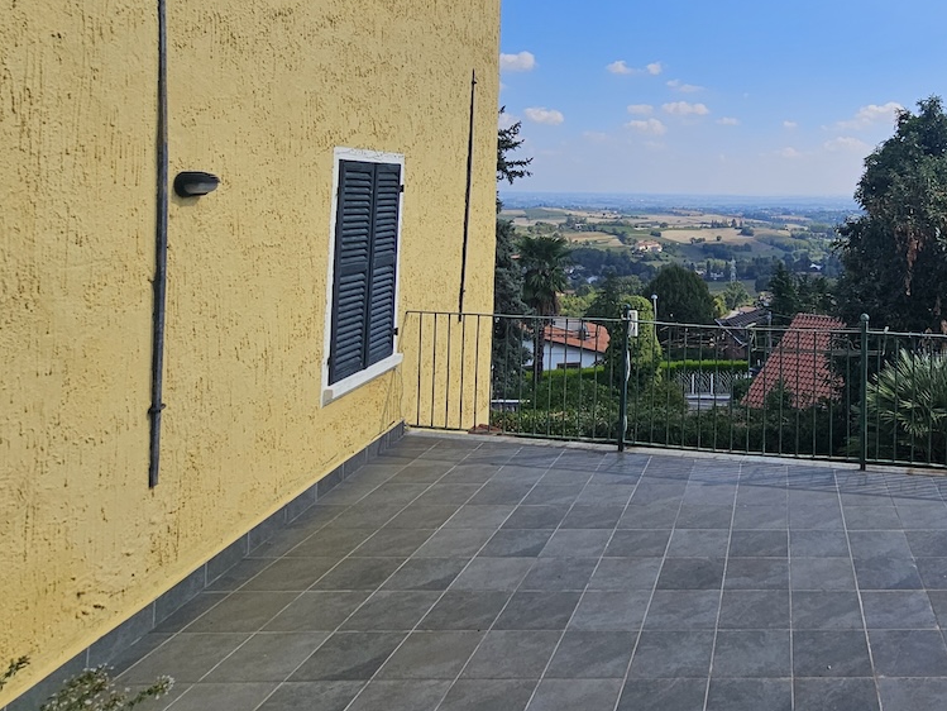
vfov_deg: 51.4
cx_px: 809
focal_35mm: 25
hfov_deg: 61.2
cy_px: 140
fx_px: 684
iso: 50
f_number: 2.2
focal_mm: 2.2
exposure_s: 1/3727
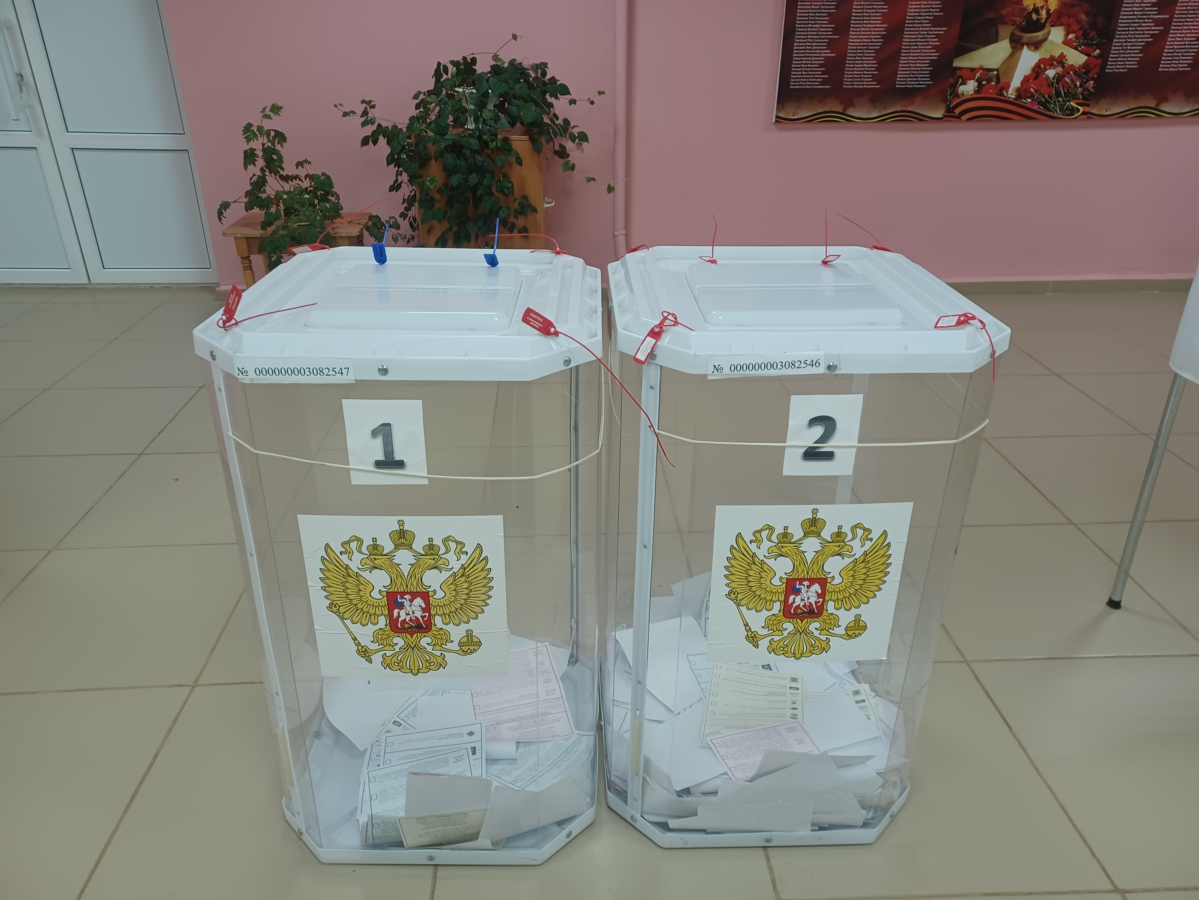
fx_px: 866
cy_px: 450
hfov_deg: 69.4
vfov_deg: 54.9
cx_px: 600
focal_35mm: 25
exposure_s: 1/50
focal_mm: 4.6
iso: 250
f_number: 1.8
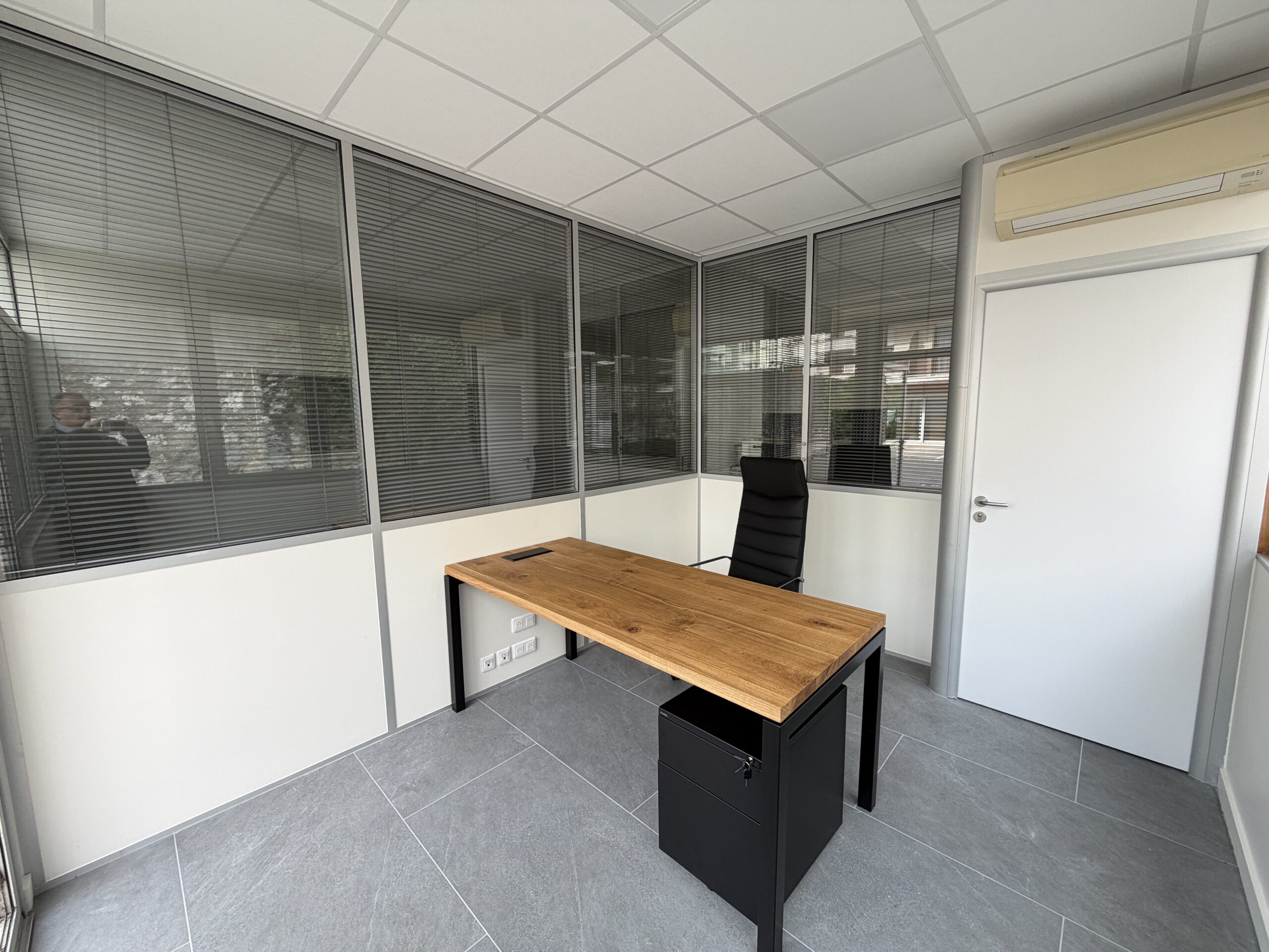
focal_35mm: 14
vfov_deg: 85.7
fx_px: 513
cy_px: 476
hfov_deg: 102.1
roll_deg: +0.6
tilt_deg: -7.9
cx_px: 634
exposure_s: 1/121
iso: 50
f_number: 2.2
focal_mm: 2.22
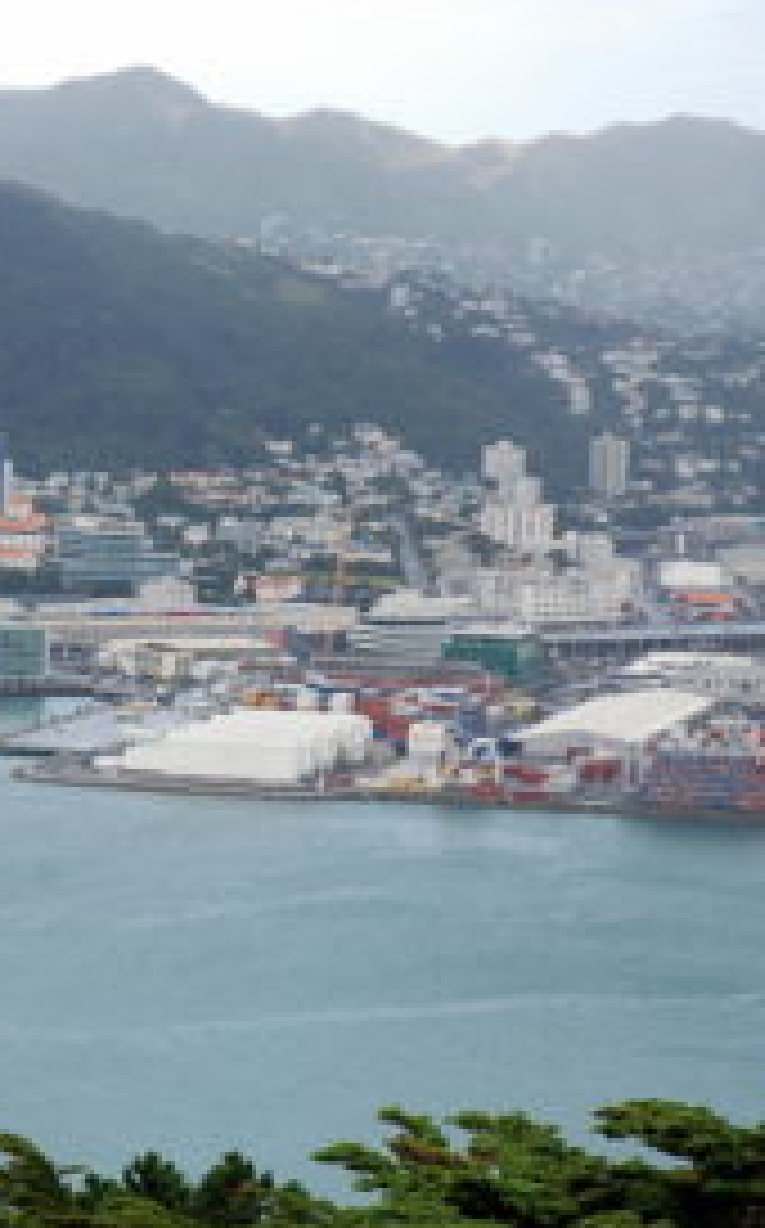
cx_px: -162
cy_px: 663
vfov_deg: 14.3
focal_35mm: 146
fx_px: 4883
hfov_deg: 8.8
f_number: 6.3
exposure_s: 1/160
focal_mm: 52
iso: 200
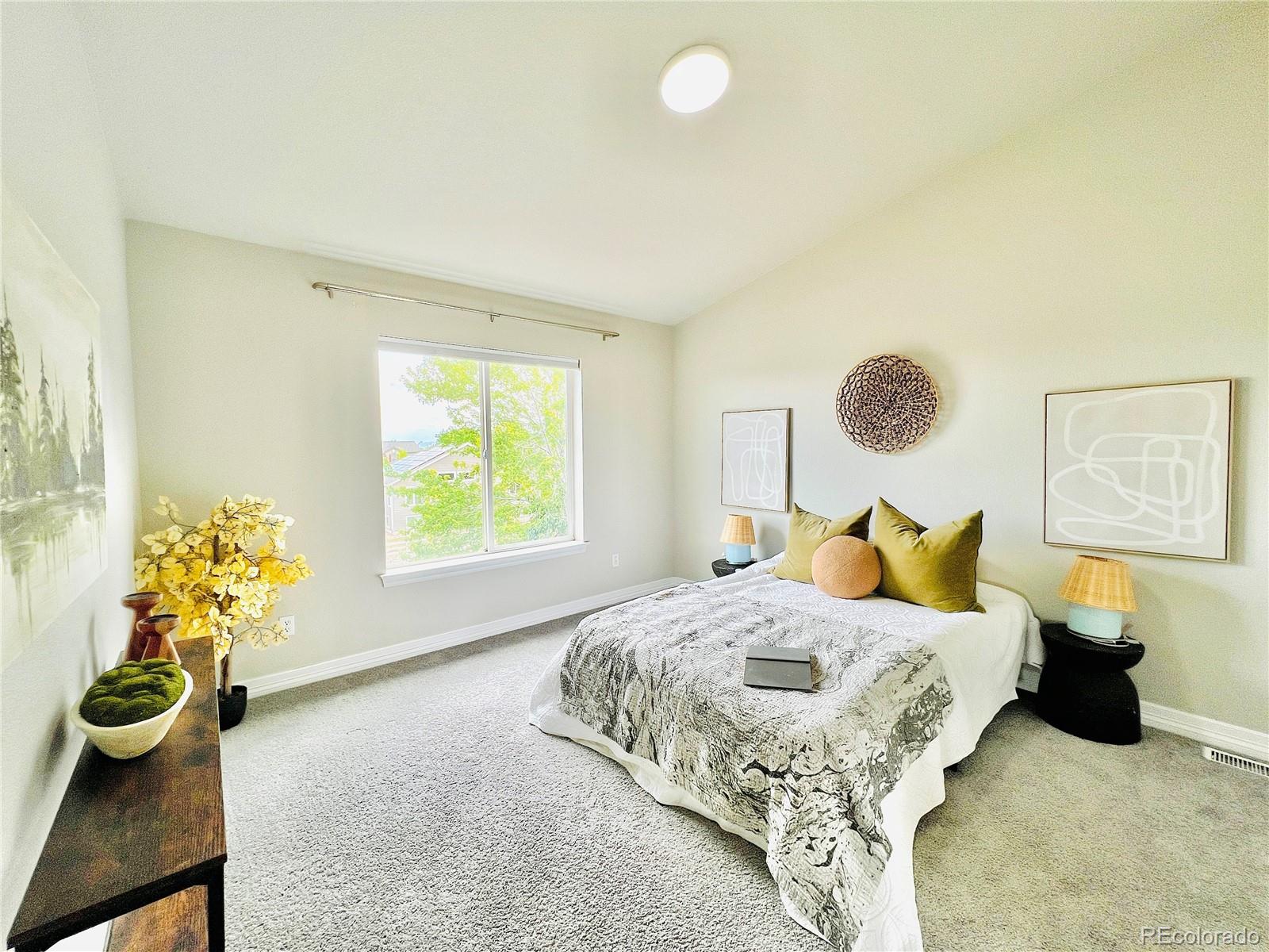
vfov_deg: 89.9
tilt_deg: -4.3
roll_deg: +0.9
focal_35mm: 13
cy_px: 476
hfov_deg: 106.2
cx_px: 634
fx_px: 477
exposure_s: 1/122
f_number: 1.8
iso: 32
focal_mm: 1.57
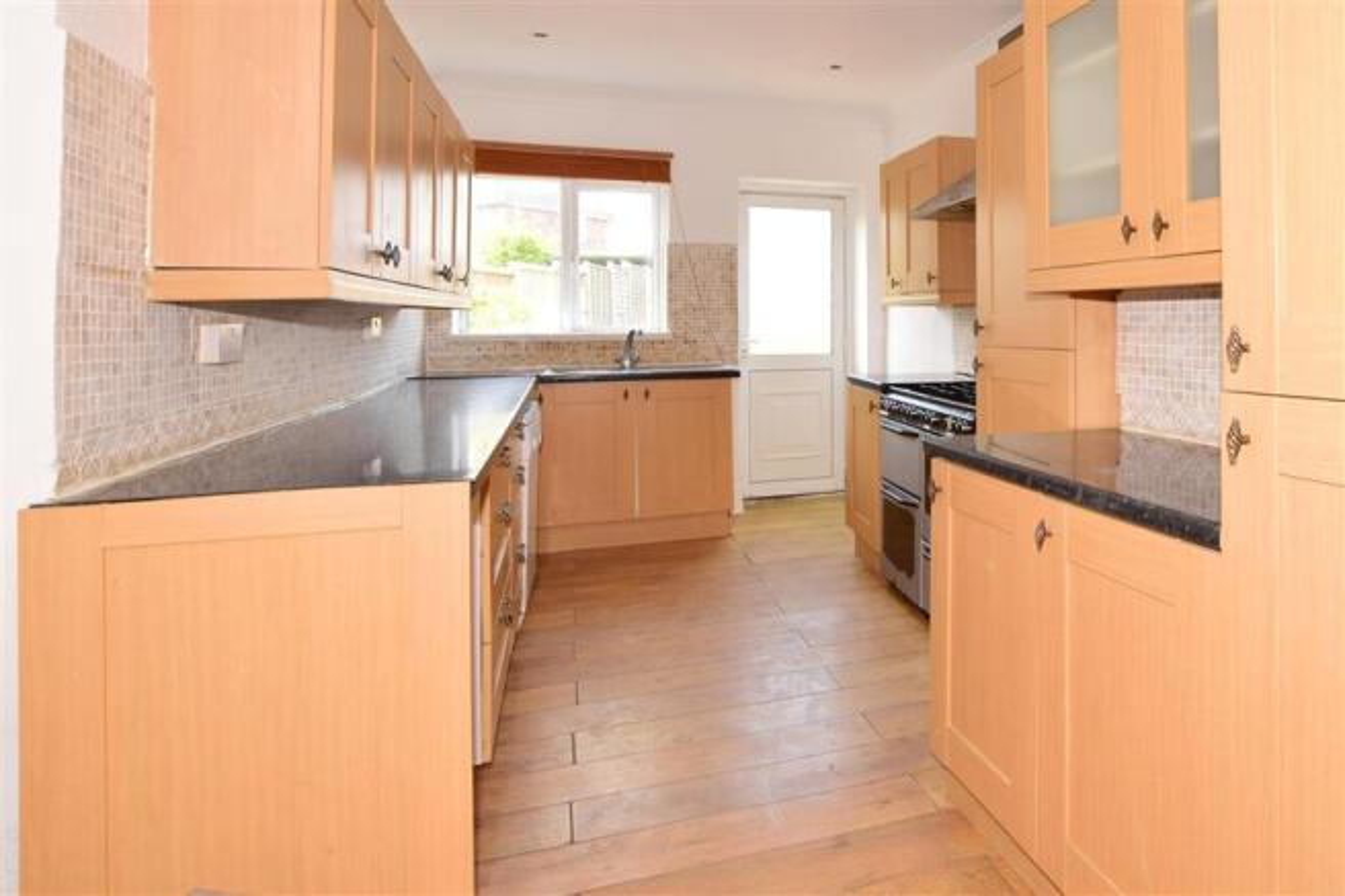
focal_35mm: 15
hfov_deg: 100.4
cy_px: 448
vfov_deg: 77.3
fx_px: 560
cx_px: 672
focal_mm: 10
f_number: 8
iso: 200
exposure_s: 1/30
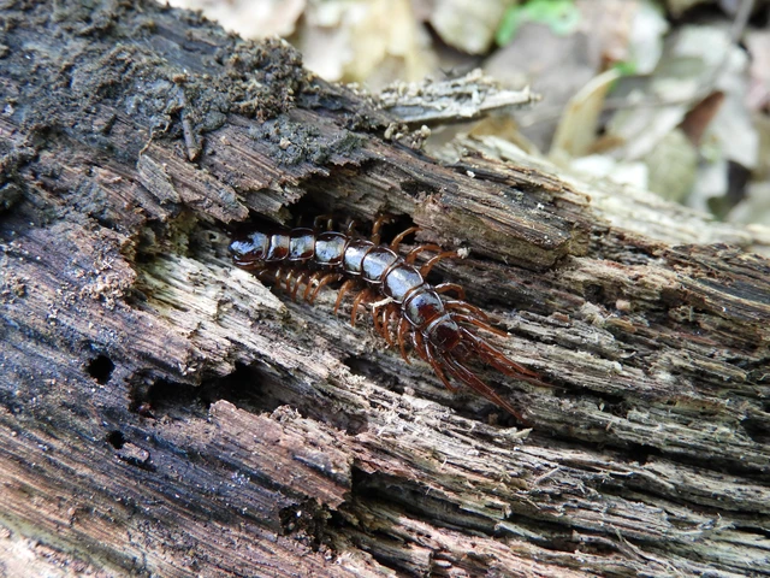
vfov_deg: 40.7
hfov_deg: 52.6
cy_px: 289
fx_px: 779
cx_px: 385
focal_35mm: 35
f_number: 3.8
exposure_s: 1/30
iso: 280
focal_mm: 6.3
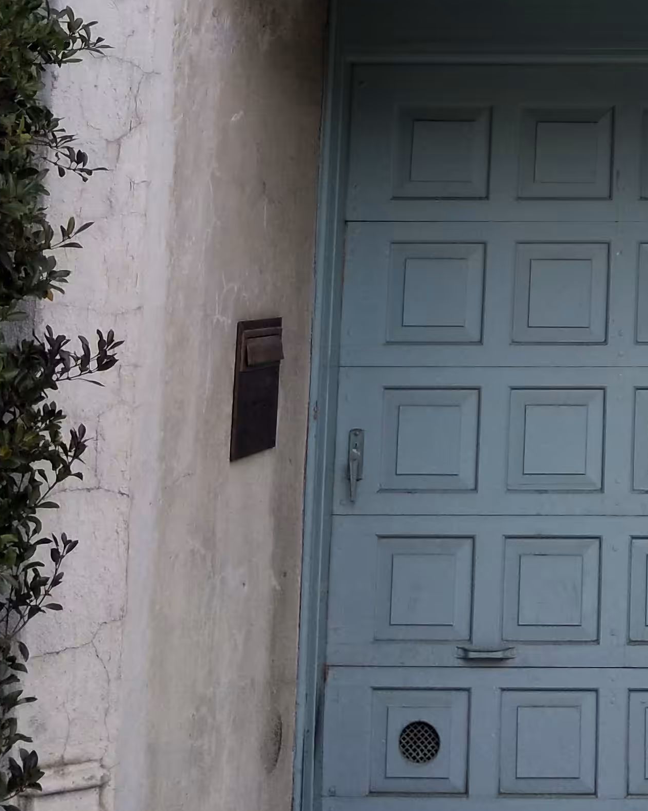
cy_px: -42
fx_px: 1702
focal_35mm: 71
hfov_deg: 20.0
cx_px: 819
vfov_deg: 25.2
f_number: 1.7
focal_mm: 4.27
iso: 52
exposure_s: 1/428
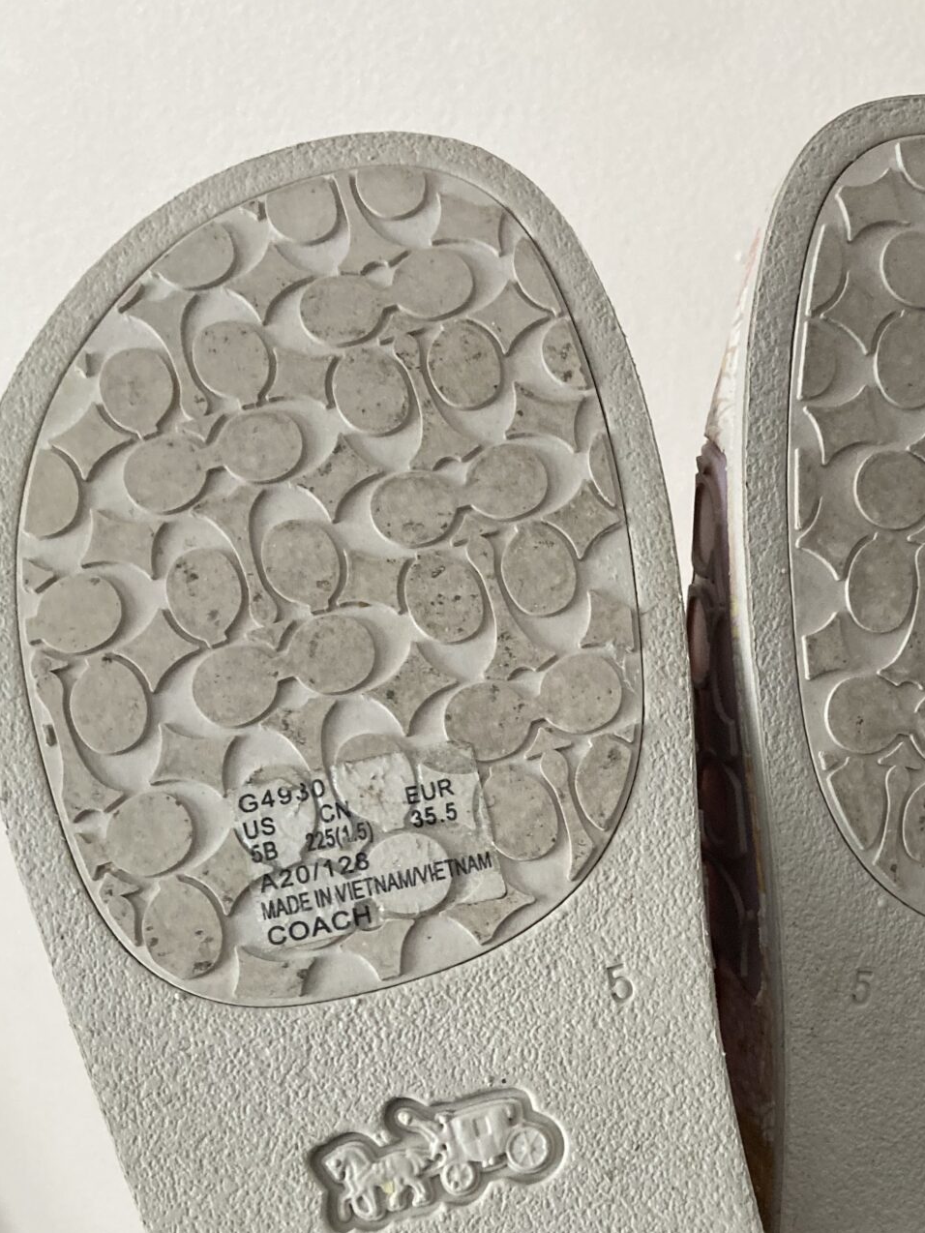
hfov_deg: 31.7
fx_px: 1603
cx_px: 679
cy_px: 905
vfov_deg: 41.0
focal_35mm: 45
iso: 250
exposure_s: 1/60
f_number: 1.8
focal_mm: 3.99
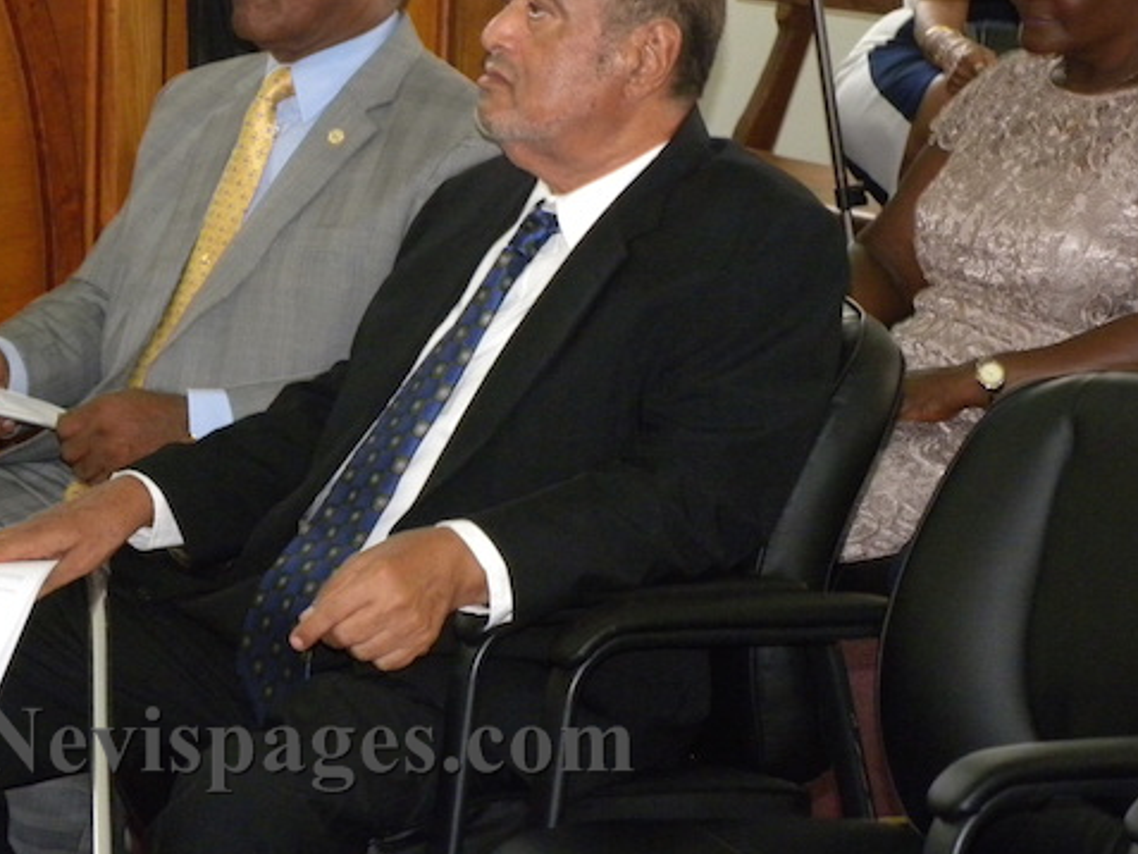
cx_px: 386
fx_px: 5163
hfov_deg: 12.6
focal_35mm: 157
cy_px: 303
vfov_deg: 9.5
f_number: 4
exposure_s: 1/30
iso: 472
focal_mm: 20.8
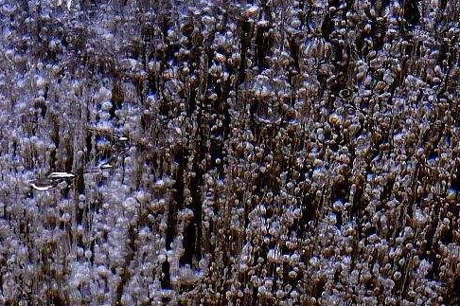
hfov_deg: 13.0
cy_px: 299
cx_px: 119
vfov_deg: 8.6
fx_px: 2017
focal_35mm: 158
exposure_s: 1/1.6
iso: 200
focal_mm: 50
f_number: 20
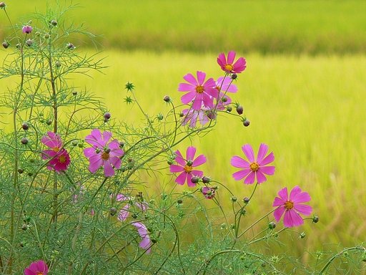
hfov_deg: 4.2
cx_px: 183
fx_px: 5012
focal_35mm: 474
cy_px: 138
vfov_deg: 3.1
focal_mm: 78.7
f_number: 5.6
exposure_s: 1/125
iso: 80
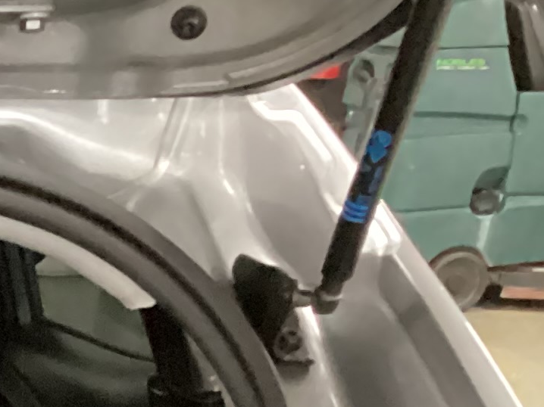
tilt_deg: -25.2
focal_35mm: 141
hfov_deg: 12.1
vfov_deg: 9.5
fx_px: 2215
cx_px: -623
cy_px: 919
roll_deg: +0.6
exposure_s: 1/20
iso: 640
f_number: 2.4
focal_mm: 3.3
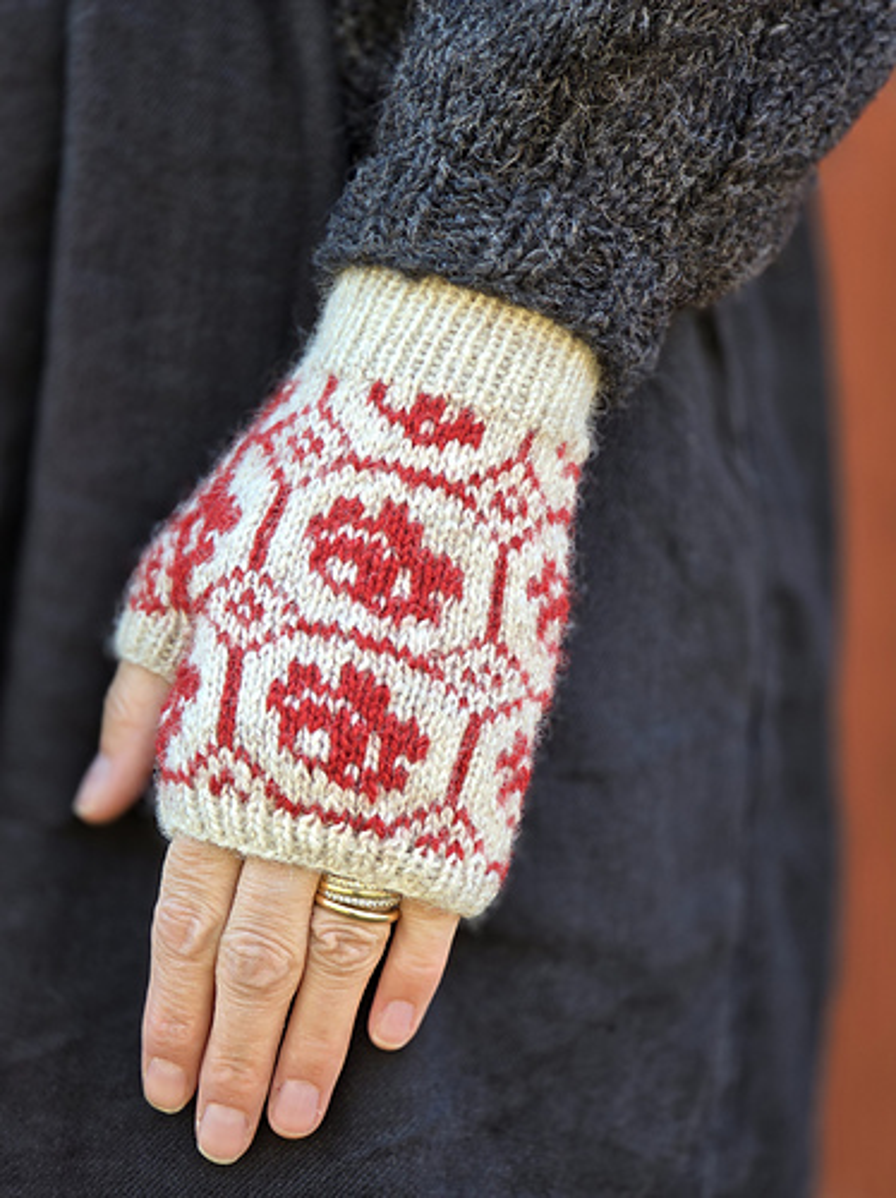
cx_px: 448
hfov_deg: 12.9
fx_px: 3976
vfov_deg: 17.1
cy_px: 599
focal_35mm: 115
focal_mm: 18.6
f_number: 3.4
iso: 160
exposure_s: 1/100
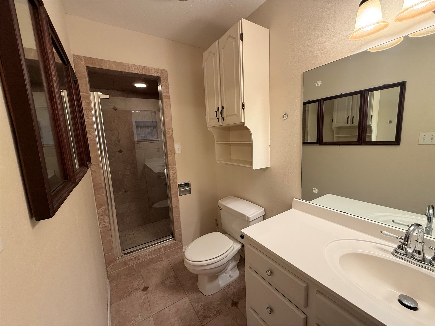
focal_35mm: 14
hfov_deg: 102.1
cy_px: 163
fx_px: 176
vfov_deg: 85.7
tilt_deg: -8.0
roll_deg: +2.6
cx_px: 218
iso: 200
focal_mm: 2.22
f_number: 2.2
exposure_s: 1/120
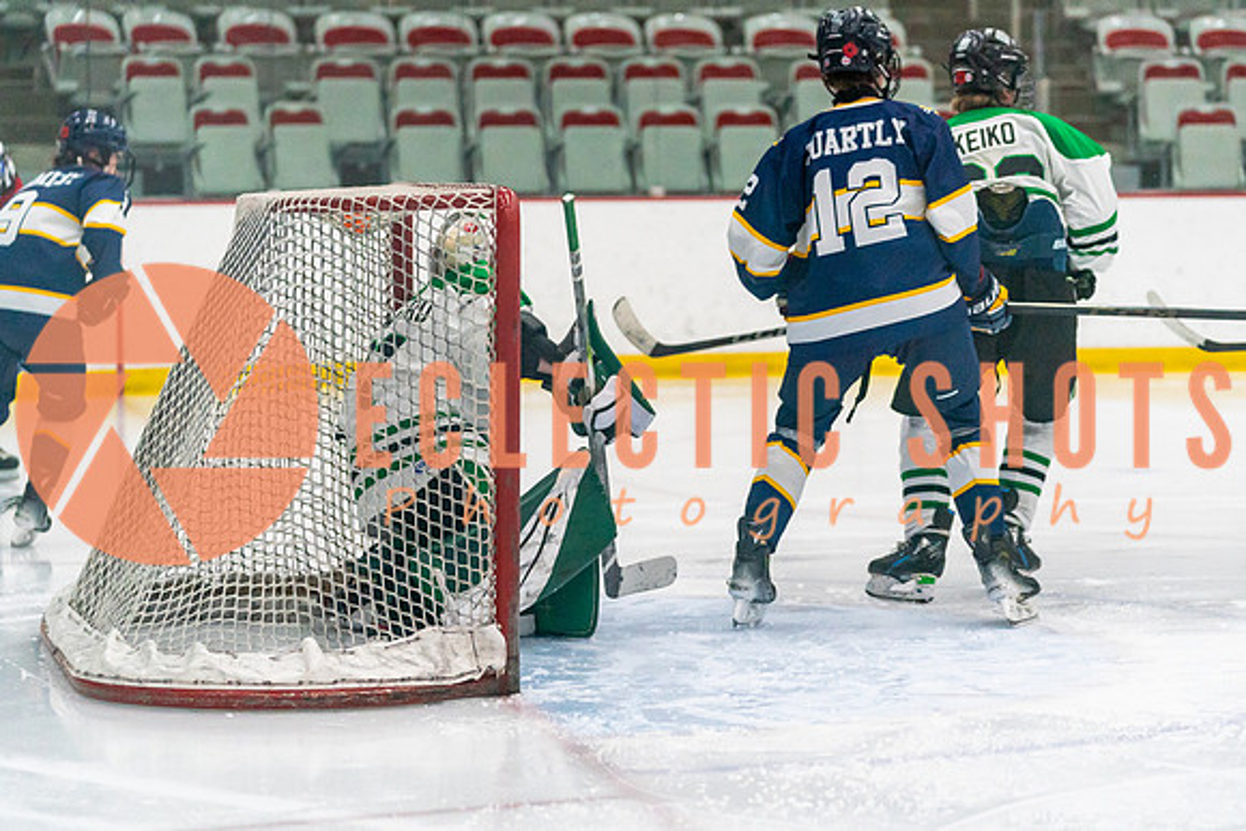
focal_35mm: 134
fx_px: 4626
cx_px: 624
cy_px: 506
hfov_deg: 15.3
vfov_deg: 10.3
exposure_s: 1/1600
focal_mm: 106
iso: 4000
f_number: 2.8
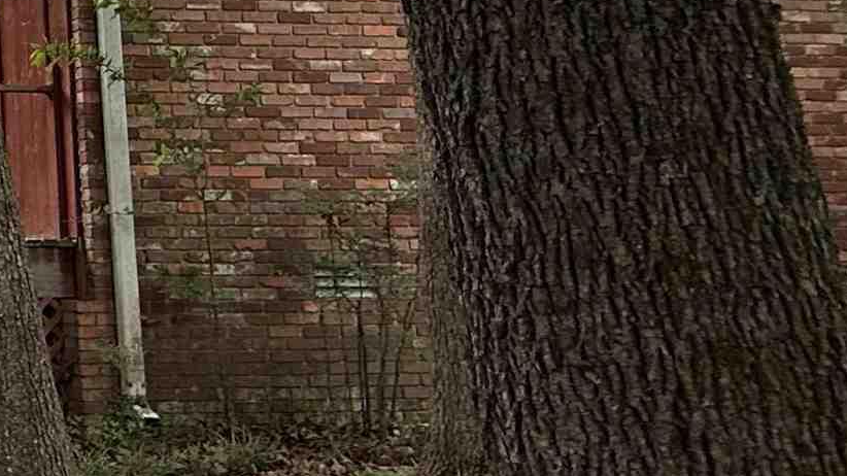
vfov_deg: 20.7
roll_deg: -0.4
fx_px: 1280
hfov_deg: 24.1
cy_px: 67
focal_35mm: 57
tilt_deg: +7.9
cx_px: -556
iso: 64
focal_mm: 2.22
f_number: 2.2
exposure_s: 1/144
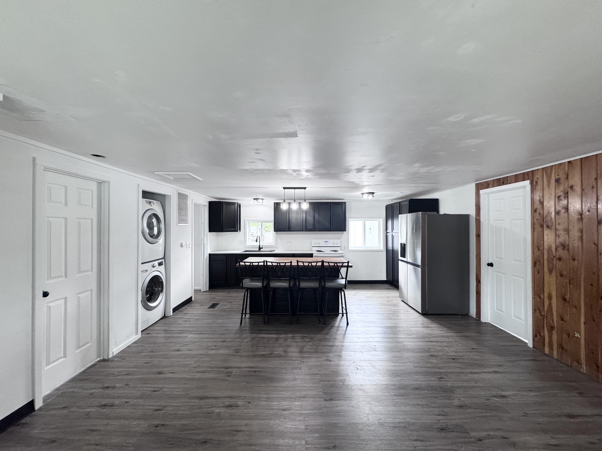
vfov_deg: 85.7
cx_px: 301
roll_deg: -0.1
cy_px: 226
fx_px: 243
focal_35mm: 14
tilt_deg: -0.6
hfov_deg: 102.1
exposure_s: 1/120
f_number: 2.2
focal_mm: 2.22
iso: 250
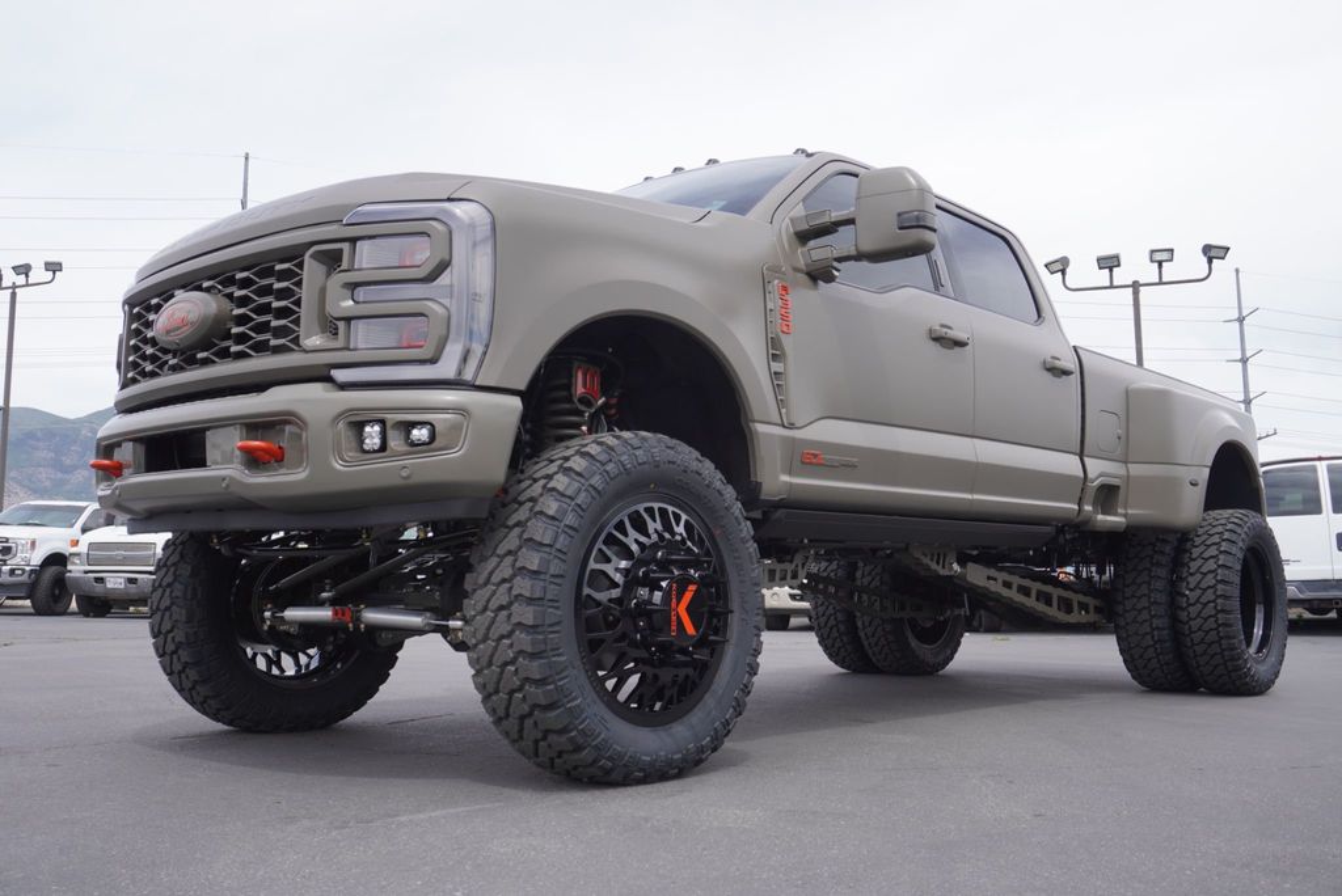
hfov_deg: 57.2
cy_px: 448
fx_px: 1231
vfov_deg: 40.0
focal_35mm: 33
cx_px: 671
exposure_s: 1/200
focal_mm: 22
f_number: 7.1
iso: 100
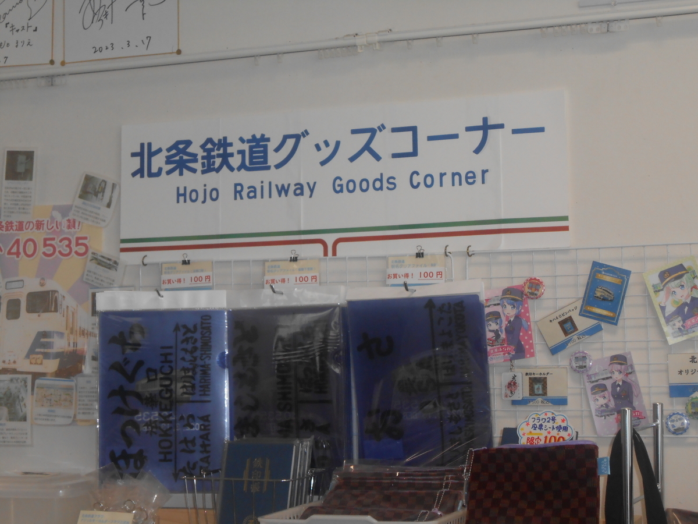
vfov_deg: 20.4
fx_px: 1452
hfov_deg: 27.0
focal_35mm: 72
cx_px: 349
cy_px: 262
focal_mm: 12.8
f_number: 6
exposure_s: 1/60
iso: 200
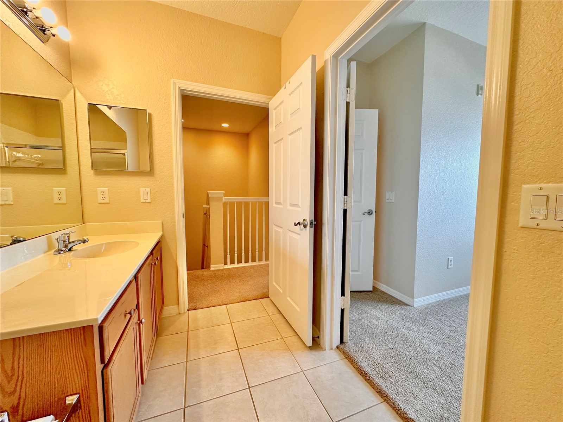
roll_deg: -0.3
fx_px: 228
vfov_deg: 85.7
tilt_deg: -5.3
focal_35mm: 14
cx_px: 282
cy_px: 211
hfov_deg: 102.1
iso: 250
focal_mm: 2.22
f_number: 2.2
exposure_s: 1/120
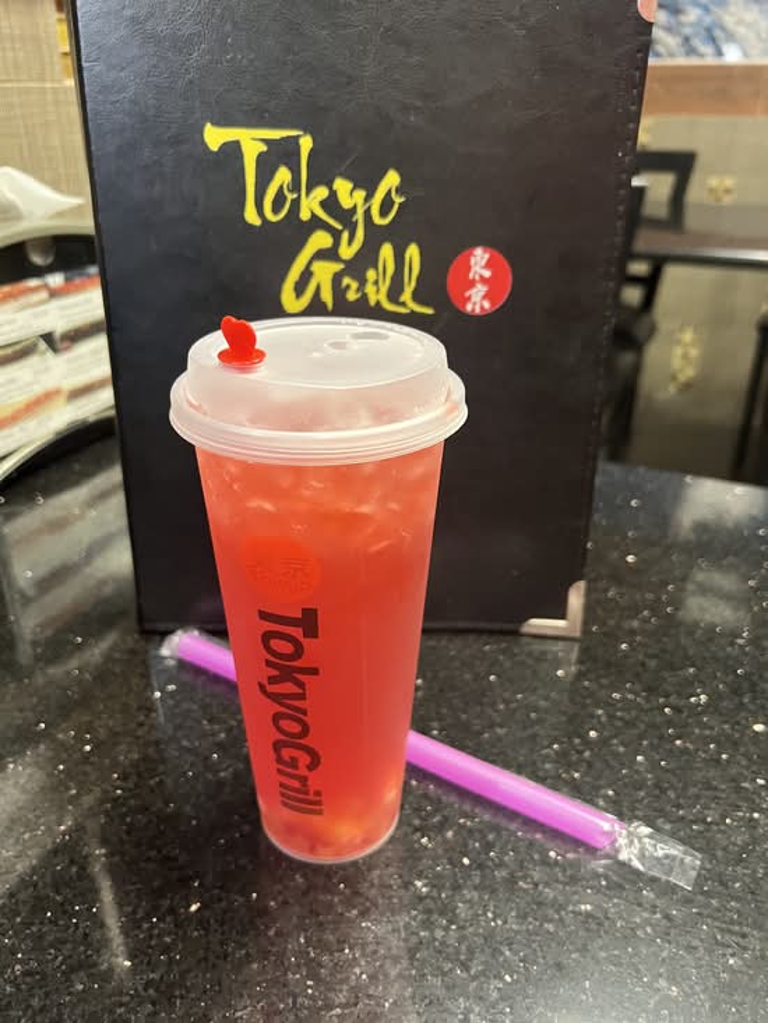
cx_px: 384
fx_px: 769
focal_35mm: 26
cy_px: 512
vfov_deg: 67.3
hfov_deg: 53.1
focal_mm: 5.7
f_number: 1.5
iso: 400
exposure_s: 1/60
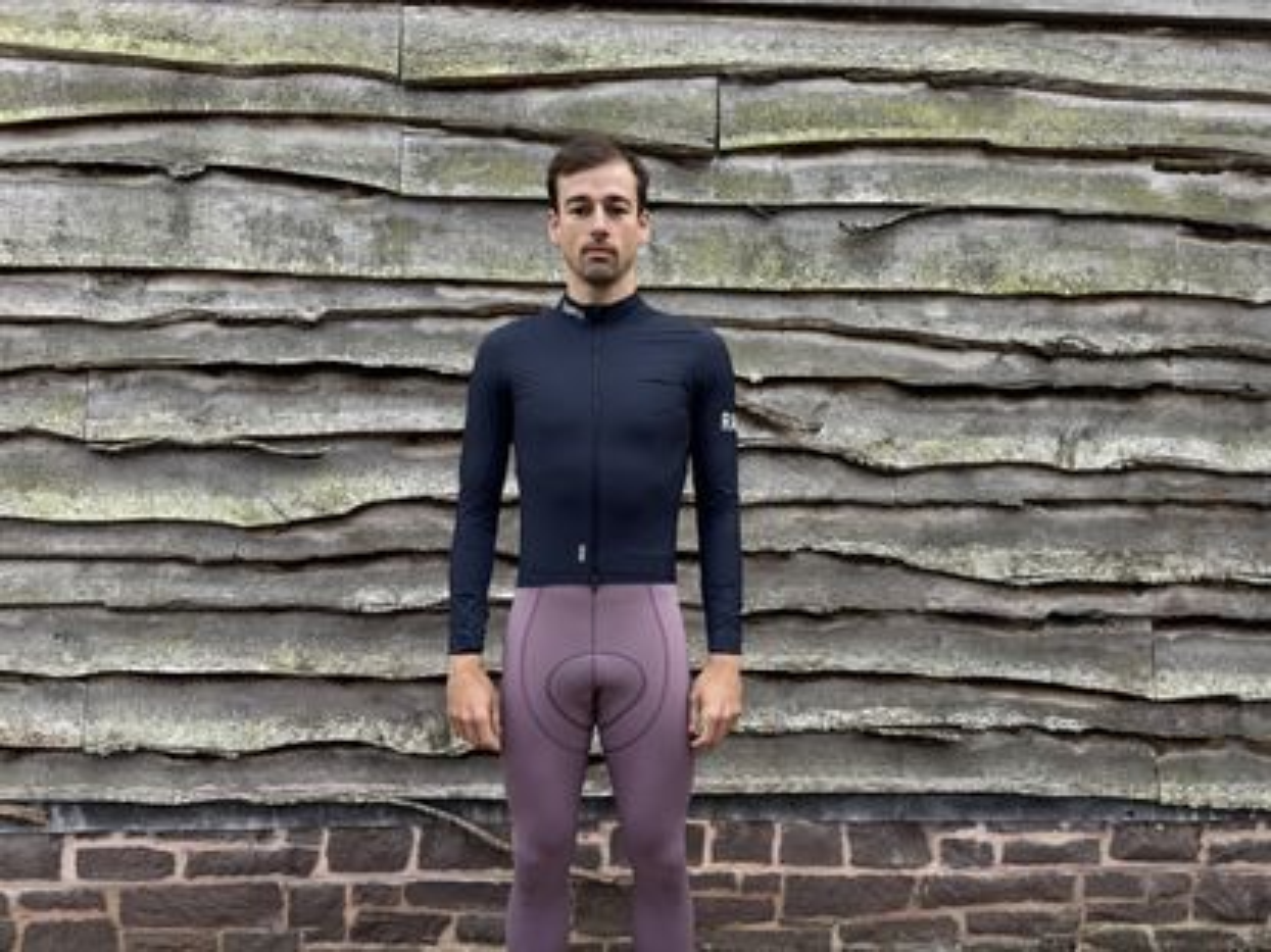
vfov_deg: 56.8
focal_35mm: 24
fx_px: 881
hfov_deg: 71.6
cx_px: 636
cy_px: 476
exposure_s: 1/553
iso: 80
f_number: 1.78
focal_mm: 6.76
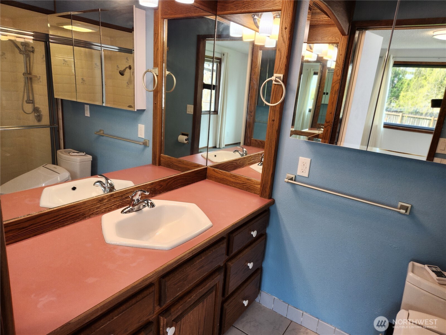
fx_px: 296
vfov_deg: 58.9
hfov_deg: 73.9
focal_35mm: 23
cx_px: 223
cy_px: 168
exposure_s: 1/120
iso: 100
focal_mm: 5.4
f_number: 1.8
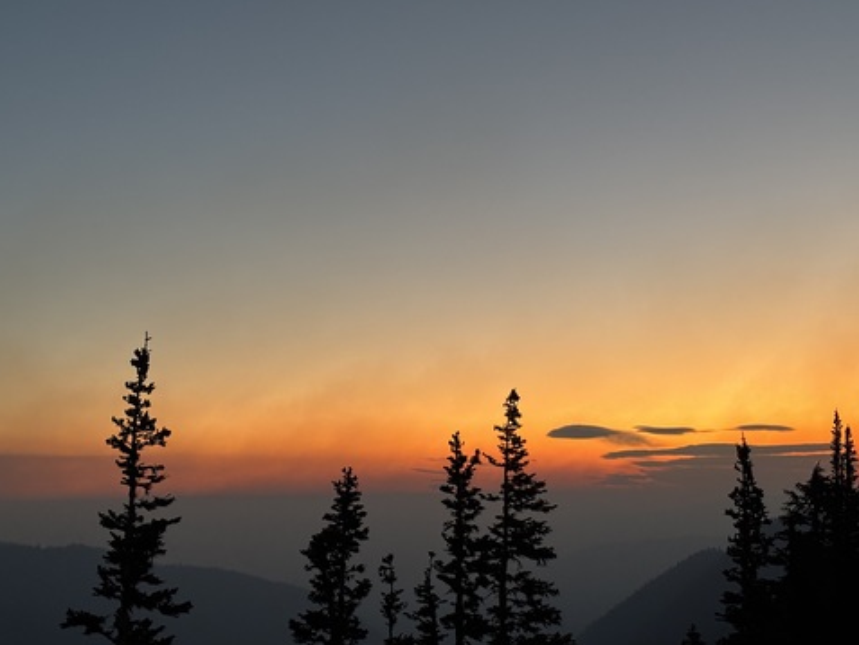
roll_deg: +1.3
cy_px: 362
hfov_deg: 31.6
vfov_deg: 24.0
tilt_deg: +8.1
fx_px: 1514
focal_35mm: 61
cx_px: 499
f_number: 1.6
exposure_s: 1/60
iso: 125
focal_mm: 5.96
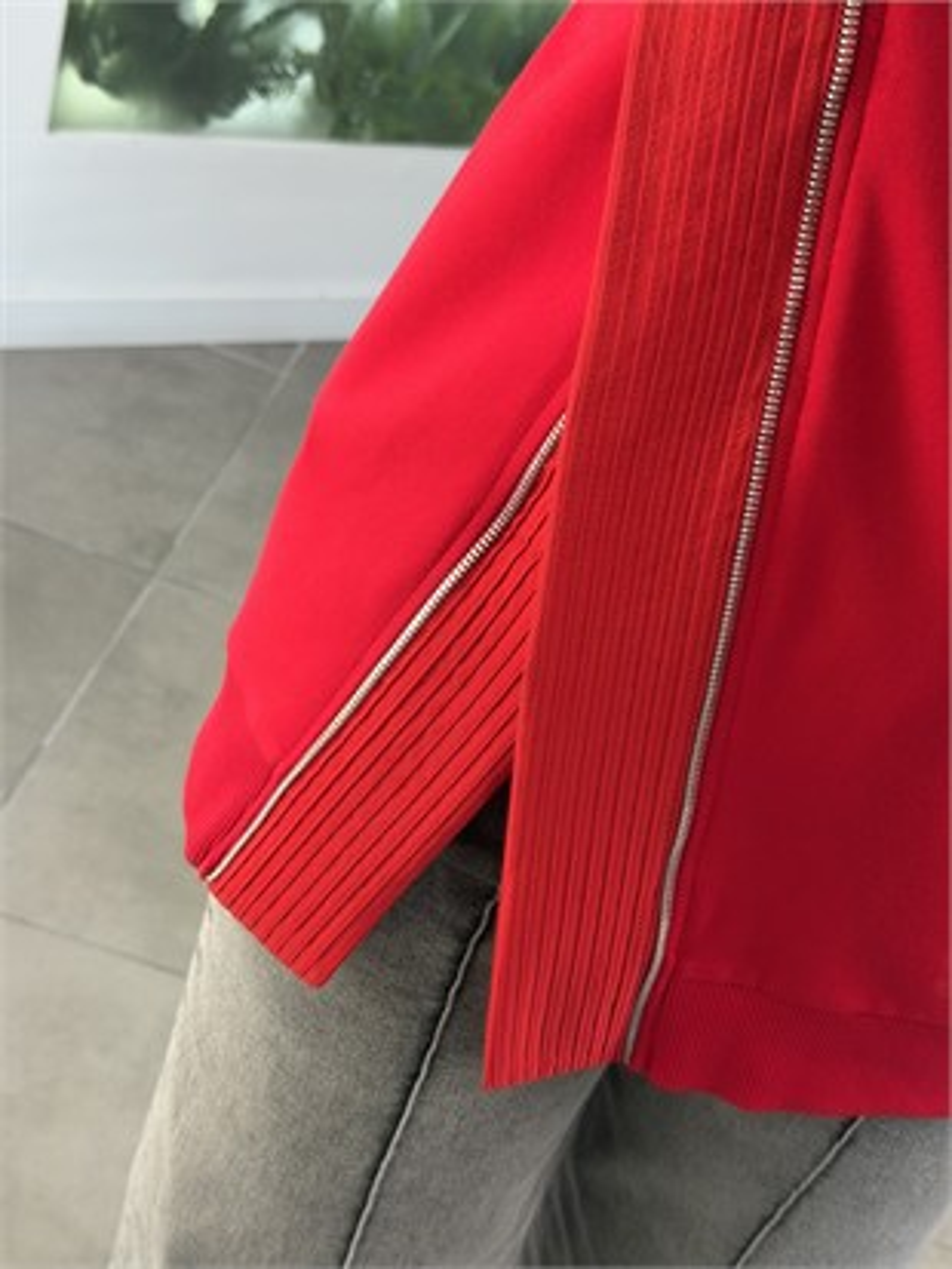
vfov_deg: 39.6
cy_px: 634
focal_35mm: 48
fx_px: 1759
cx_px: 476
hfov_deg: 30.3
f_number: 1.78
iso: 80
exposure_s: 1/106
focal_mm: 6.76
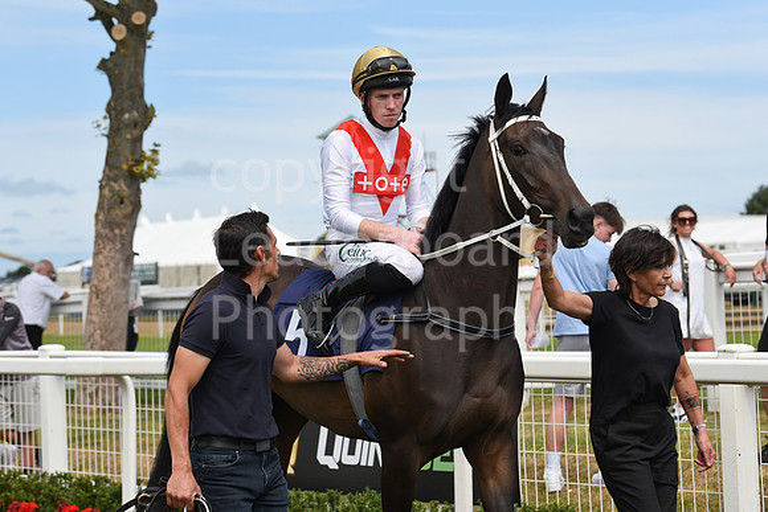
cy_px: 256
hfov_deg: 21.5
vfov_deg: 14.4
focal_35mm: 95
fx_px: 2027
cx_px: 384
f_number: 5.6
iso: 400
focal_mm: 95
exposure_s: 1/3200
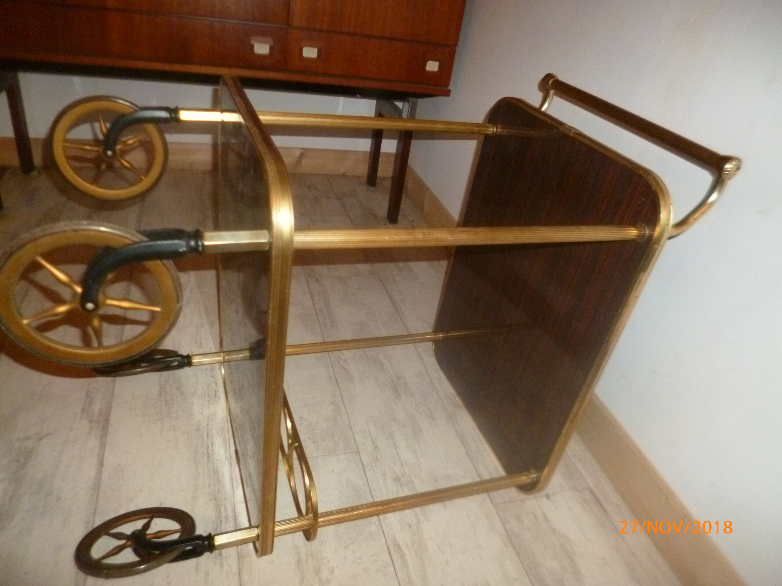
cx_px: 391
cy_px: 293
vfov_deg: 56.8
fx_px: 542
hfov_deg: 71.6
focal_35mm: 24
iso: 400
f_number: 2.5
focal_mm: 4.3
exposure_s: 1/60
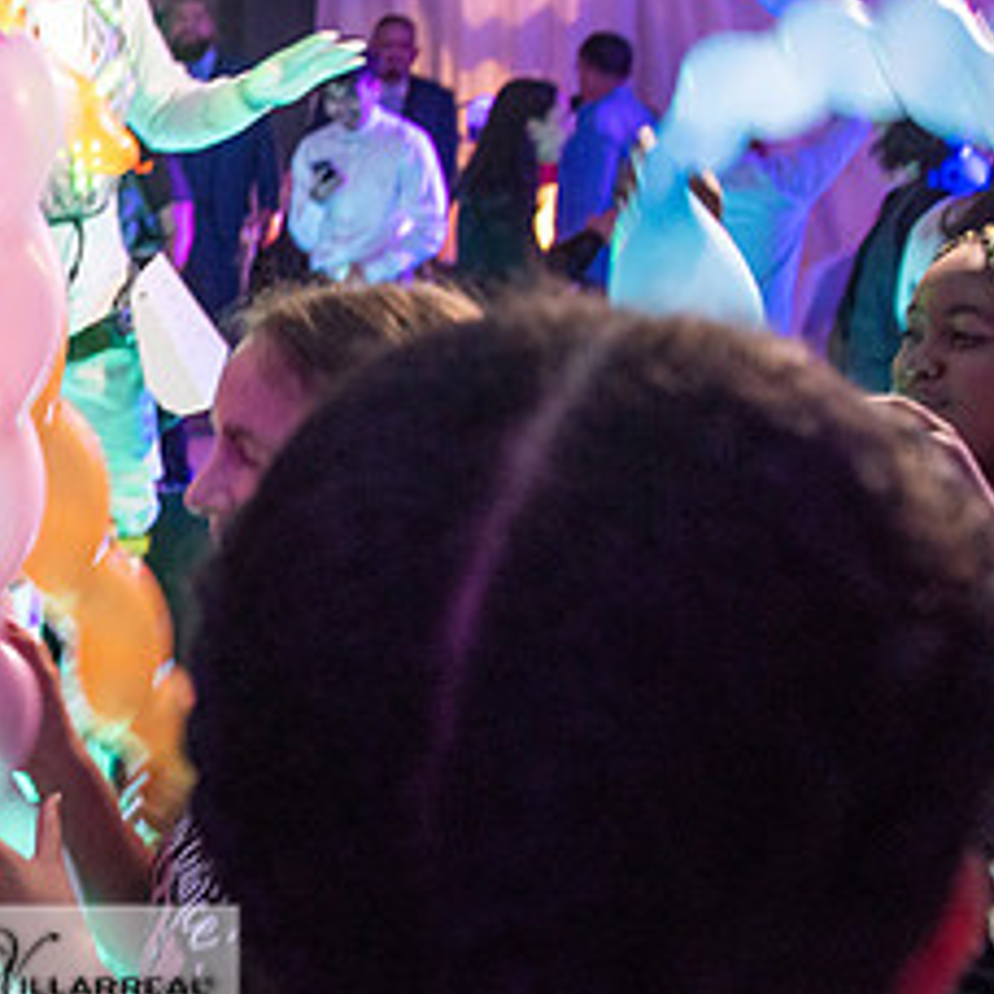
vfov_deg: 32.4
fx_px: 1689
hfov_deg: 30.2
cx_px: -26
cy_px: 303
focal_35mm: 52
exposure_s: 1/60
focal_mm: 24
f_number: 4
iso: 1250
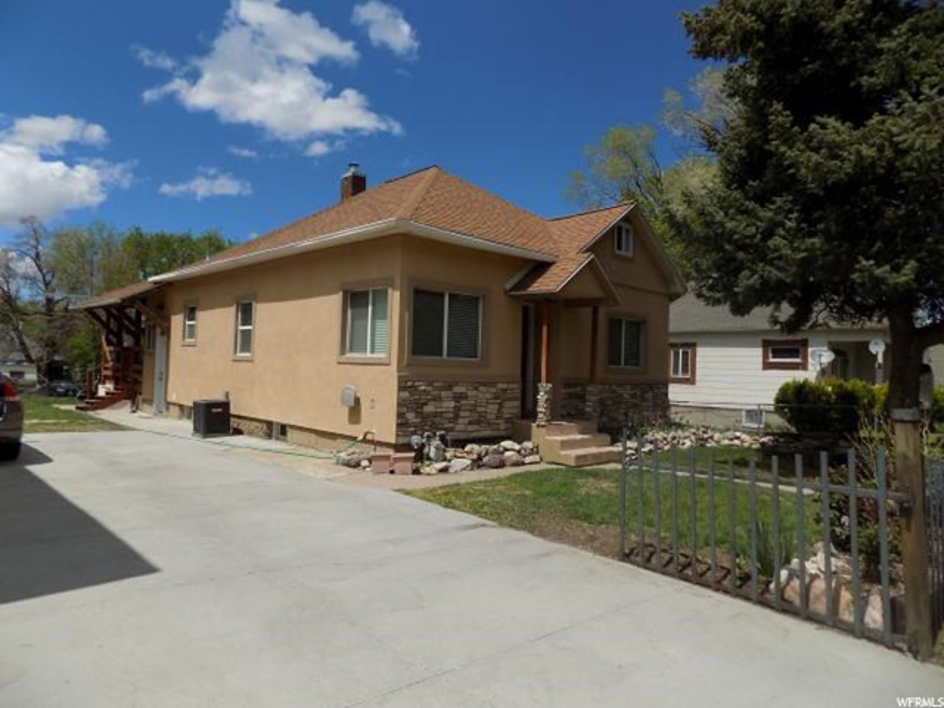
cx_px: 472
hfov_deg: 73.9
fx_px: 627
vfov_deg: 58.9
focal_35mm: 23
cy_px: 354
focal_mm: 4
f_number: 9.9
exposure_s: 1/200
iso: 80
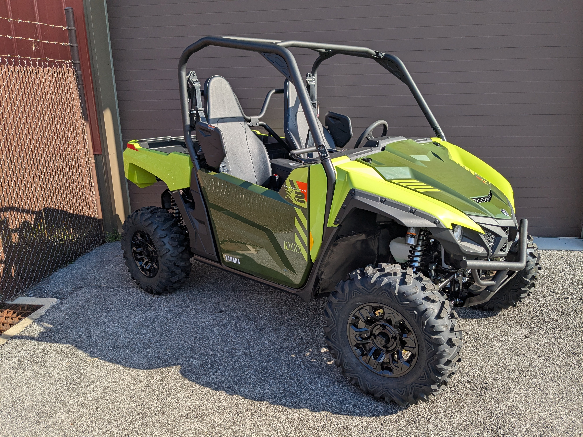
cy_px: 218
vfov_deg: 51.4
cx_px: 292
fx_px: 455
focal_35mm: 27
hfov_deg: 65.3
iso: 48
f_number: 1.73
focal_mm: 4.38
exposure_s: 1/1376
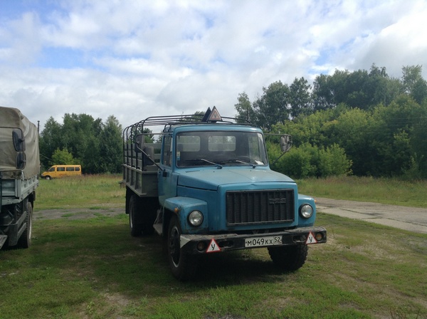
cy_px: 160
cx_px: 214
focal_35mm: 33
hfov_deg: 55.4
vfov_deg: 42.8
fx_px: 406
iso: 25
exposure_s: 1/935
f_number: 2.4
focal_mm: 3.3
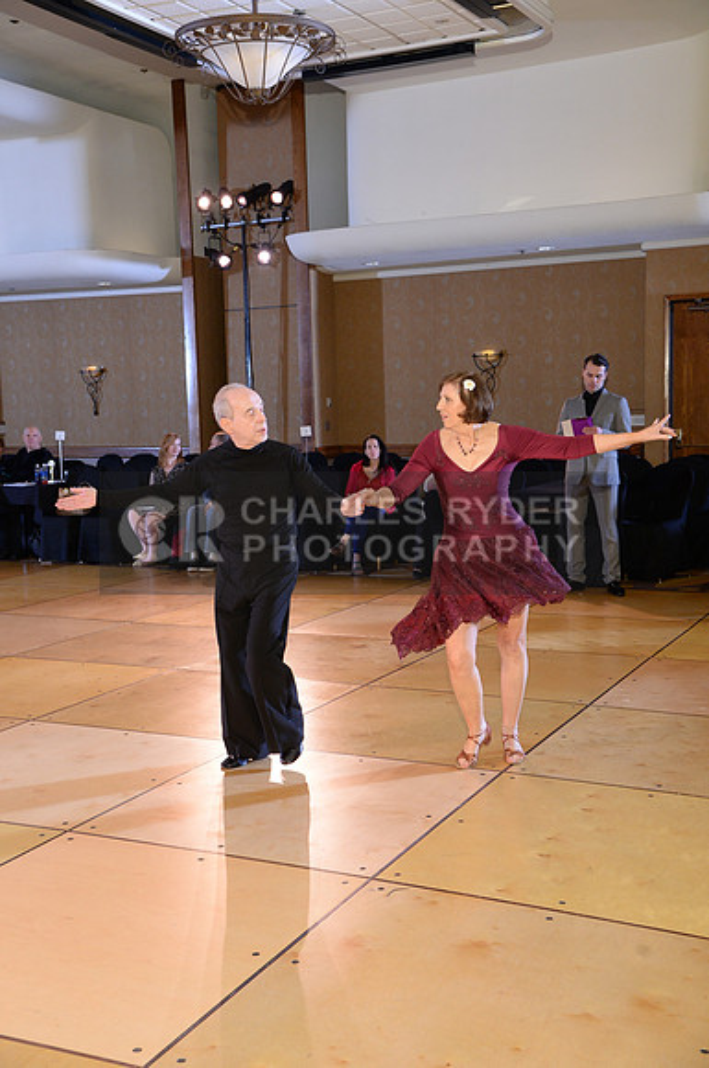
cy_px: 534
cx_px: 354
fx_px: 1304
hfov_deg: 30.4
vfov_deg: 44.6
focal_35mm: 44
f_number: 5
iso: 1600
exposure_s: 1/250
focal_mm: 44
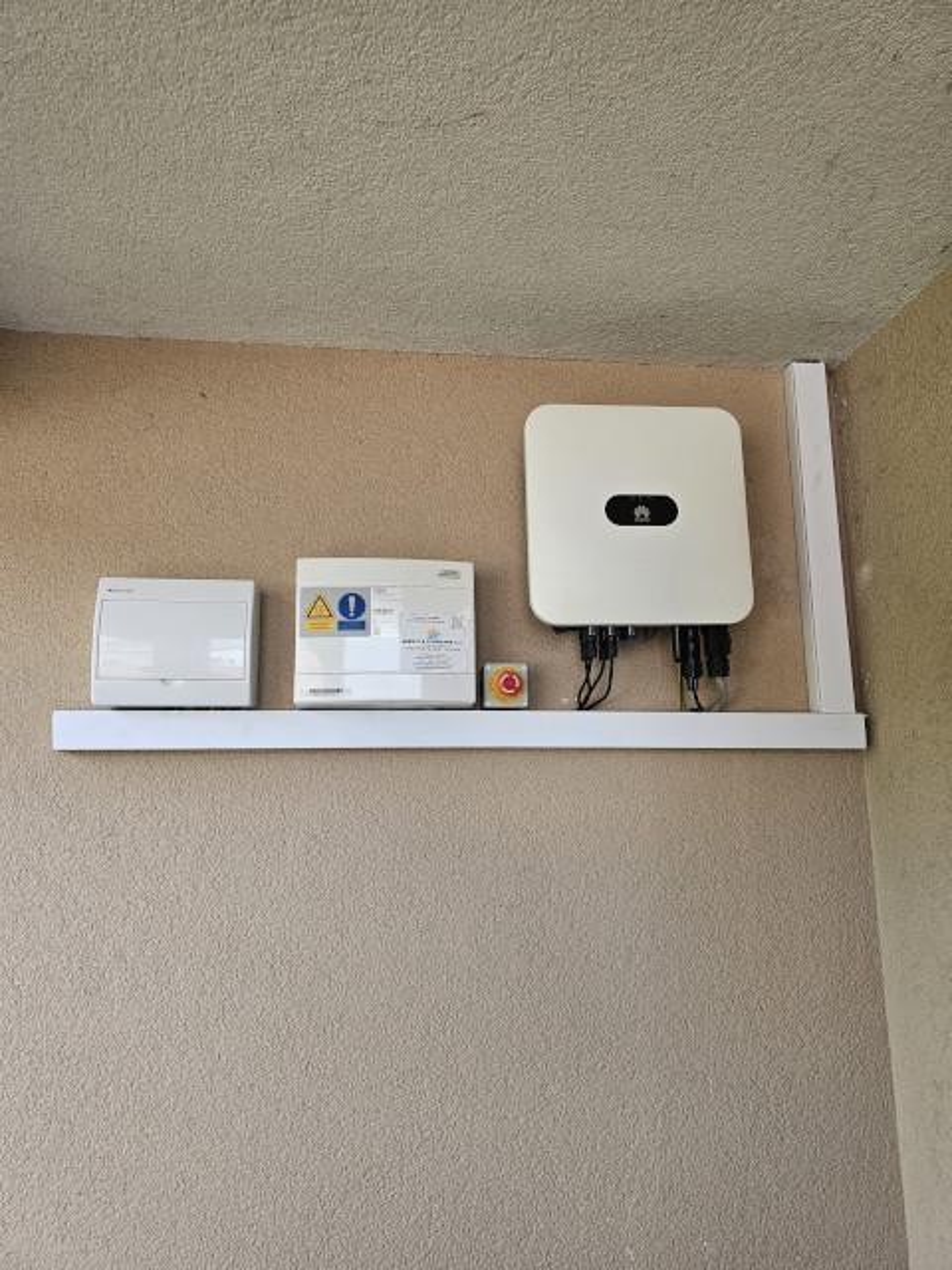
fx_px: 843
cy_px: 635
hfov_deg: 58.9
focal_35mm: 23
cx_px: 476
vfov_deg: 73.9
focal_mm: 6.3
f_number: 1.7
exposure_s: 1/100
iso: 12
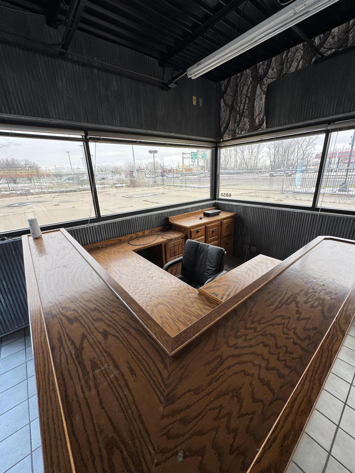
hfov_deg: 85.7
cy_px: 236
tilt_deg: -17.6
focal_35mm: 14
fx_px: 191
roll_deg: +1.7
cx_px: 178
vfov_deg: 102.1
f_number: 2.2
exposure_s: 1/99
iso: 50
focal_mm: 2.22
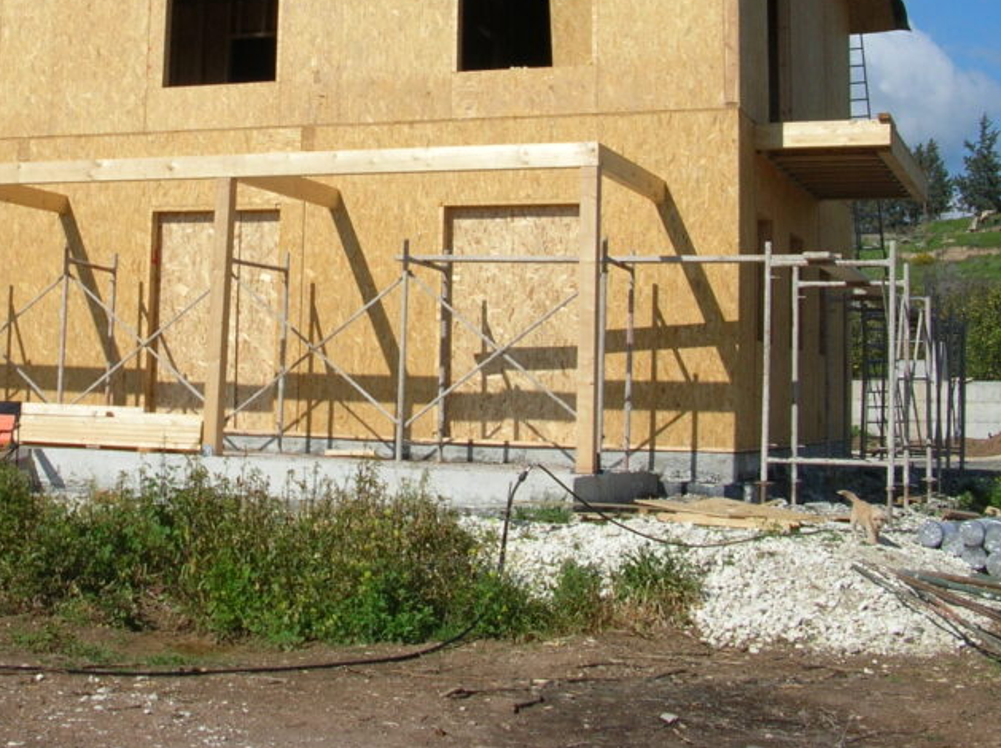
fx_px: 1646
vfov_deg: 25.1
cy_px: 142
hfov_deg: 33.4
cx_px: 299
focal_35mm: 57
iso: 50
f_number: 5.6
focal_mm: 5.8
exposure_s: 1/500
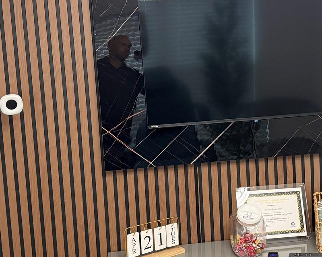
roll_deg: +1.9
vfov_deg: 25.4
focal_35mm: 60
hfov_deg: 30.8
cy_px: 114
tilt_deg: -5.3
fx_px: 572
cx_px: 247
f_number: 1.78
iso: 320
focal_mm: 6.76
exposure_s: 1/60
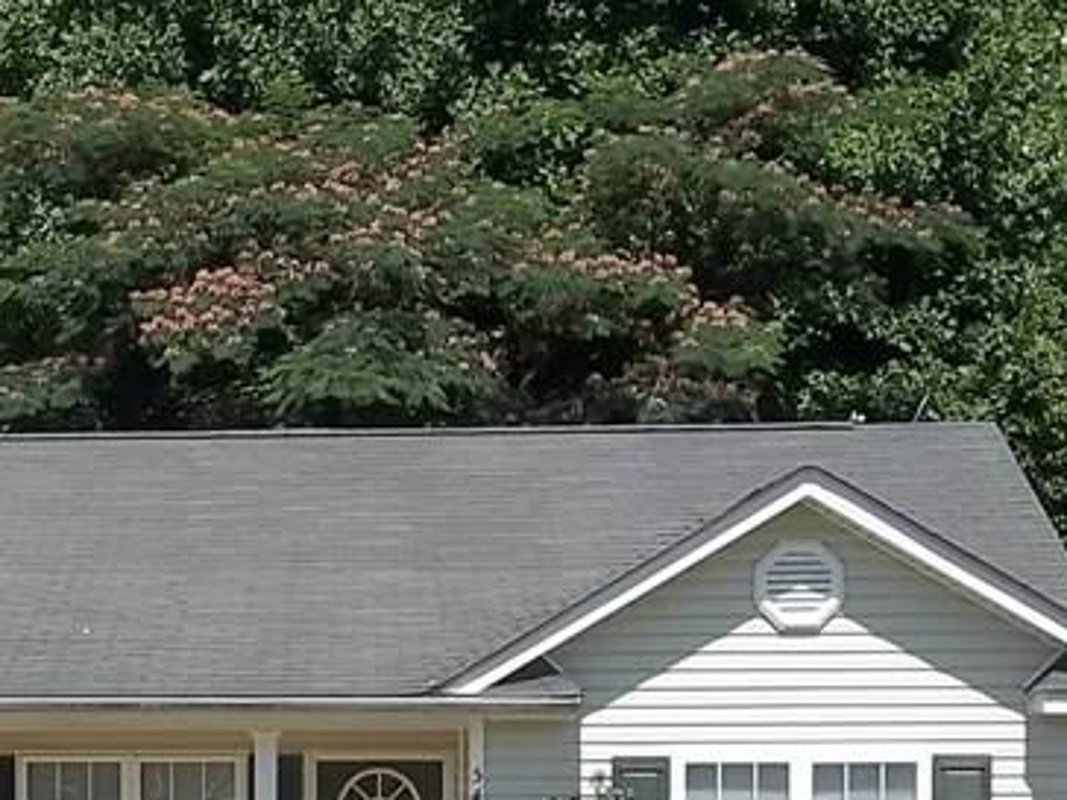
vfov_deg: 18.7
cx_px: 164
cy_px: 867
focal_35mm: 76
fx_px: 2343
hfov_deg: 25.1
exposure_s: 1/200
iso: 80
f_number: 8.9
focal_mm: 4.9
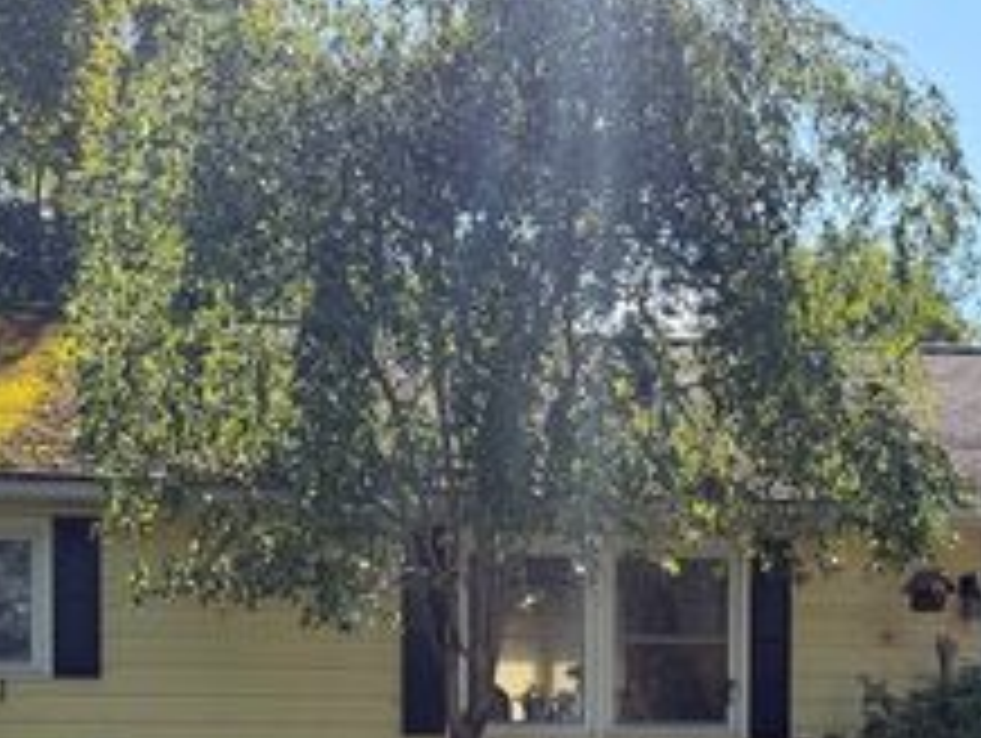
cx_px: 644
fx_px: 1560
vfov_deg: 25.1
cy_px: 767
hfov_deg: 34.6
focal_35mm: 55
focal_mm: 6.76
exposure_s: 1/1106
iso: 100
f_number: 1.78
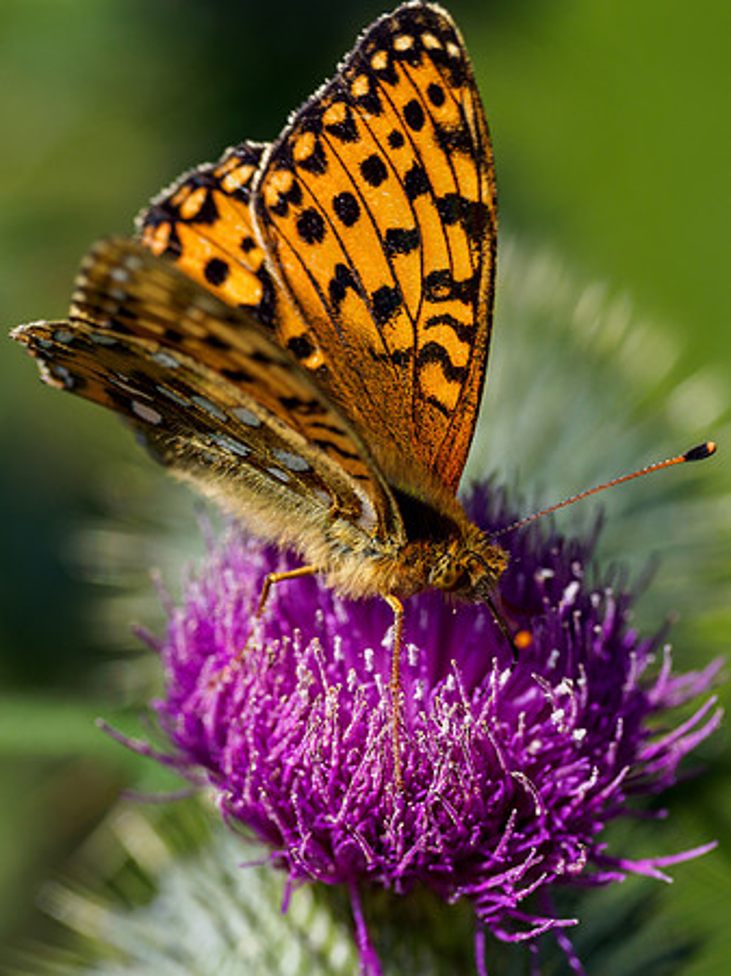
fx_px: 22584
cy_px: 488
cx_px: 341
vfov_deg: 2.5
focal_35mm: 801
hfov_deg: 1.9
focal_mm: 300
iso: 200
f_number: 4
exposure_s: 1/1000
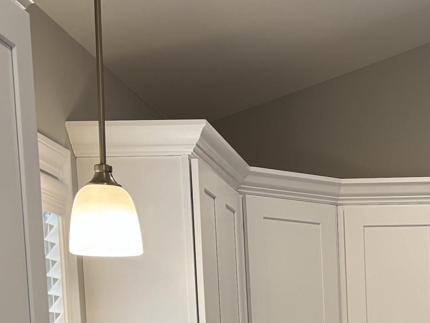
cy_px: 514
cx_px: 446
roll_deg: +0.8
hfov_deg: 21.6
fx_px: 1081
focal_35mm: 87
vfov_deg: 15.4
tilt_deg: -7.8
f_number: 1.6
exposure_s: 1/60
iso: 100
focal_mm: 5.96
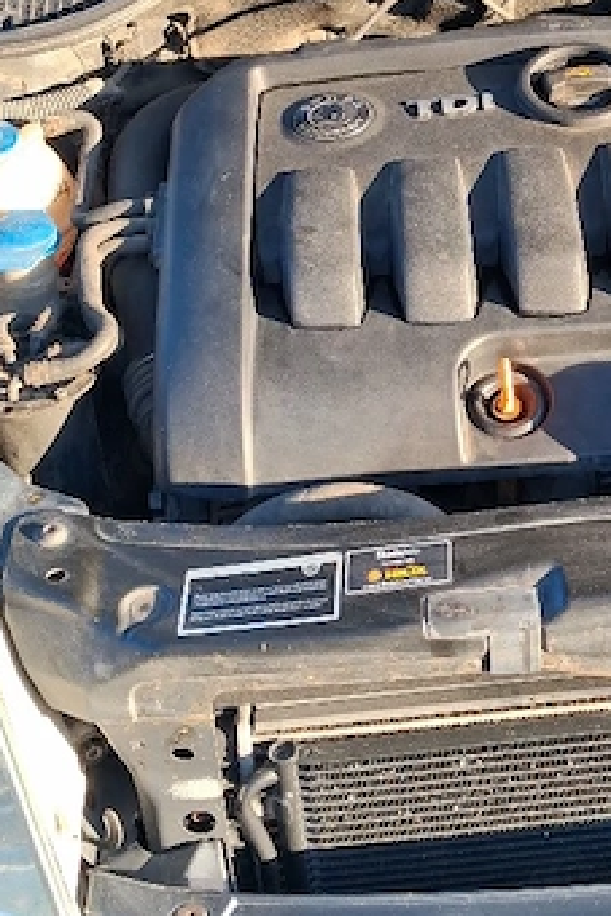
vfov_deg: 29.9
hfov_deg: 20.3
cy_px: 199
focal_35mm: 66
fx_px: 1678
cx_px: 525
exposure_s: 1/120
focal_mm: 4
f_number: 1.8
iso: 25
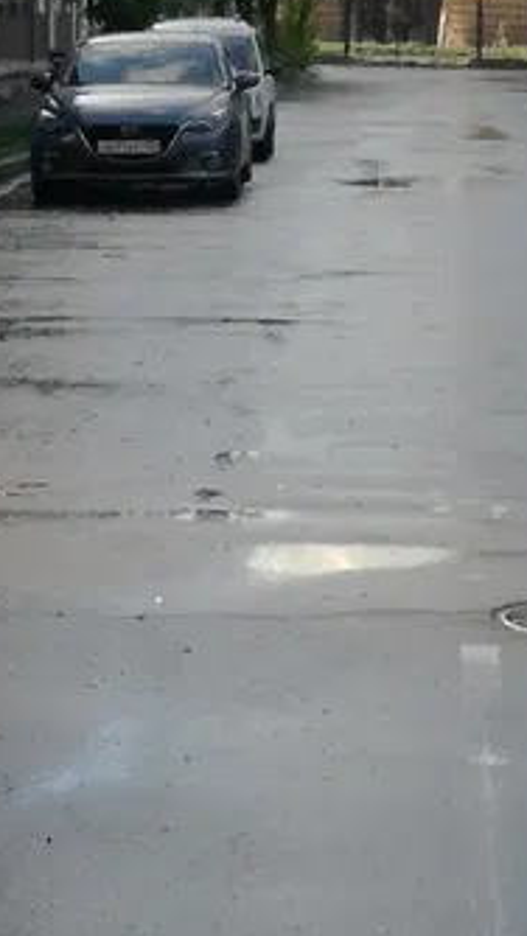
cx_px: 502
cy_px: 70
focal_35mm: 141
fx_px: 3501
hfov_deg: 8.6
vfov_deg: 15.0
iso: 50
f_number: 2
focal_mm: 3.79
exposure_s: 1/387
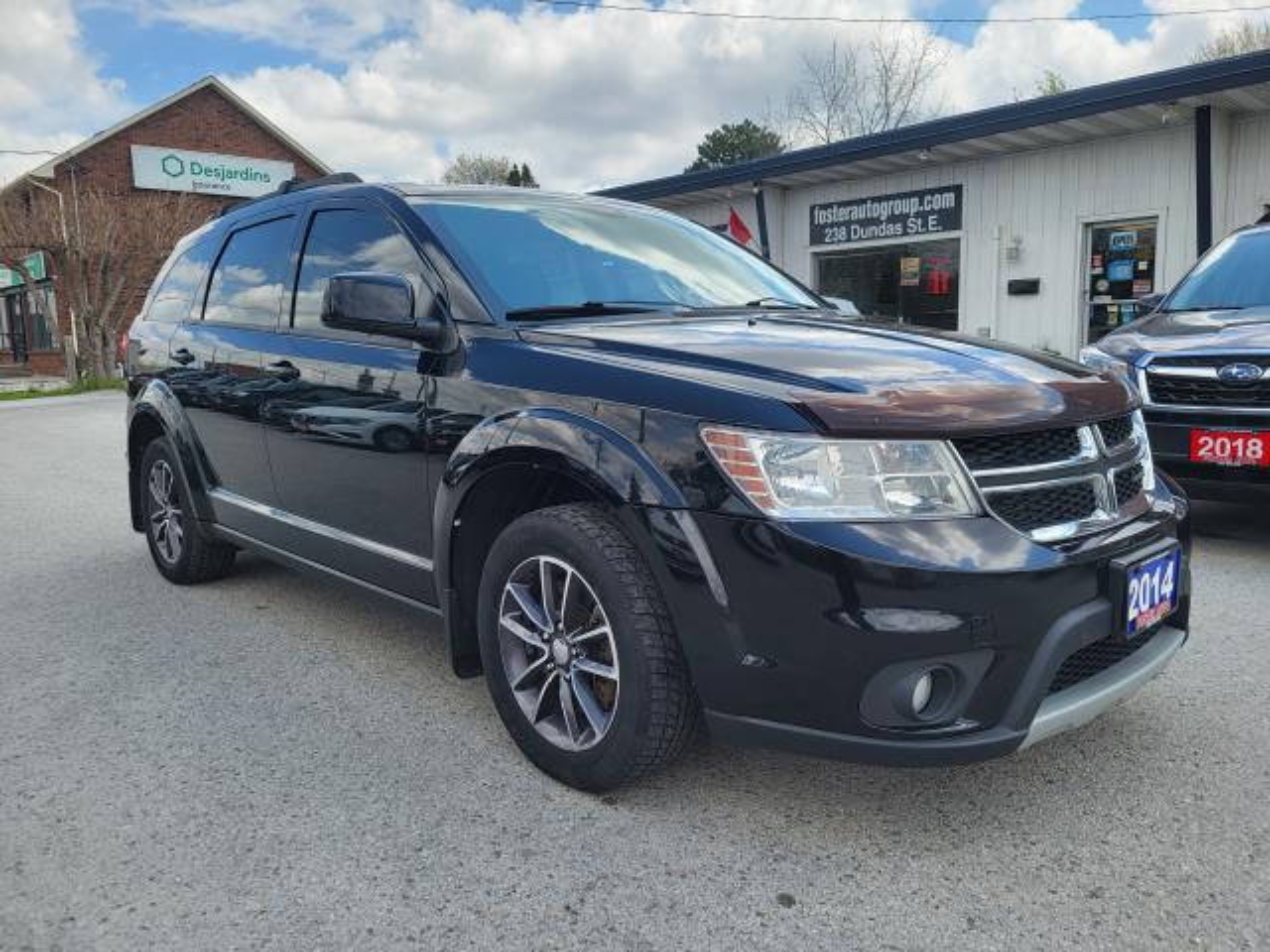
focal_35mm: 26
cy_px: 476
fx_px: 954
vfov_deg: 53.1
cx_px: 635
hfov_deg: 67.3
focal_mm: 5.4
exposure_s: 1/1681
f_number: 1.8
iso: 40
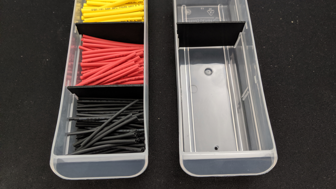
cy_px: 81
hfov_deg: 64.3
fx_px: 267
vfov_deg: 38.9
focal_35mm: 30
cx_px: 171
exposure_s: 1/24
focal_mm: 4.44
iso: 606
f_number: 1.8
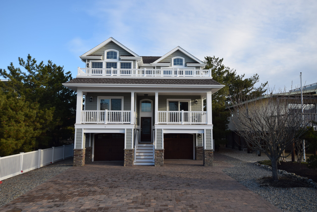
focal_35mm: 28
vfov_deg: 45.7
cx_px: 158
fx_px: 251
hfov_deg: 64.6
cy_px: 106
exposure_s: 1/160
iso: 100
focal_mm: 19
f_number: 6.3
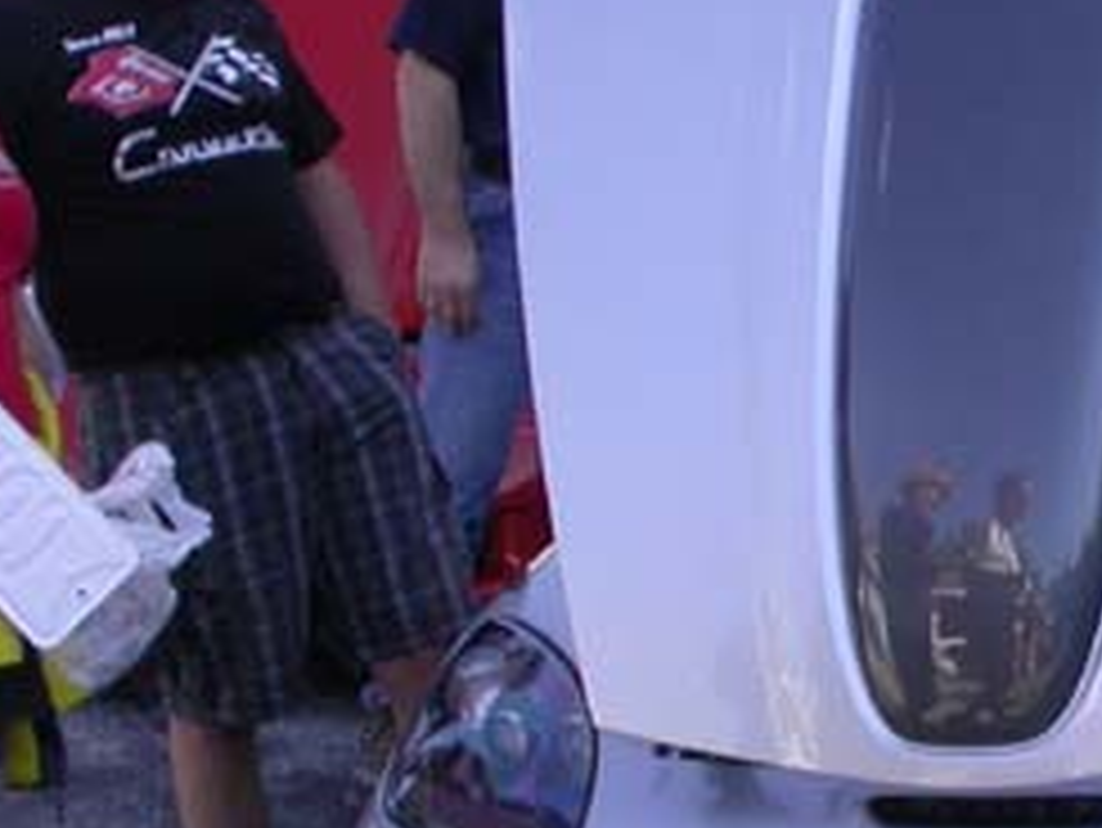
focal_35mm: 124
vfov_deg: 12.0
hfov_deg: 15.3
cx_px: 1363
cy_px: 500
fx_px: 3949
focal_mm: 7.85
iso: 100
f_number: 5.3
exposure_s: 1/170
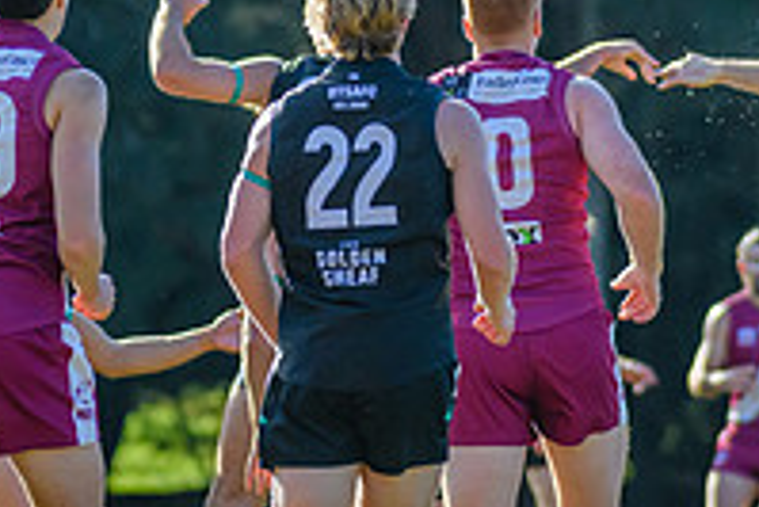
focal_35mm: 657
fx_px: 13861
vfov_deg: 2.1
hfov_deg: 3.1
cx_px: 507
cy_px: 215
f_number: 4
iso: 1100
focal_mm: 190
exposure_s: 1/2500
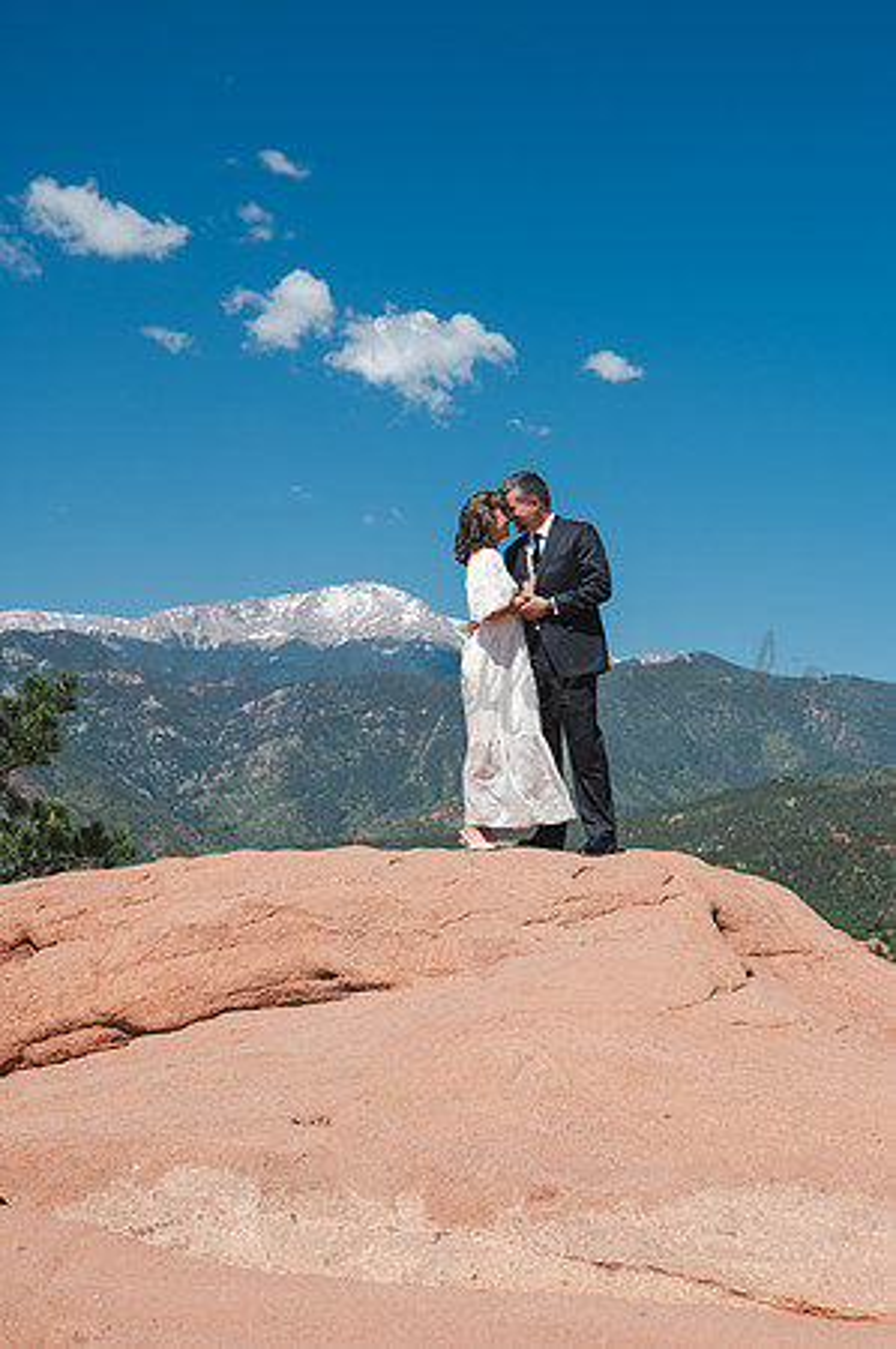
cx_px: 448
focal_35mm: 50
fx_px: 1871
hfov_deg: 26.9
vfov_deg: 39.6
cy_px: 674
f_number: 3.5
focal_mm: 50
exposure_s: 1/2500
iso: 100
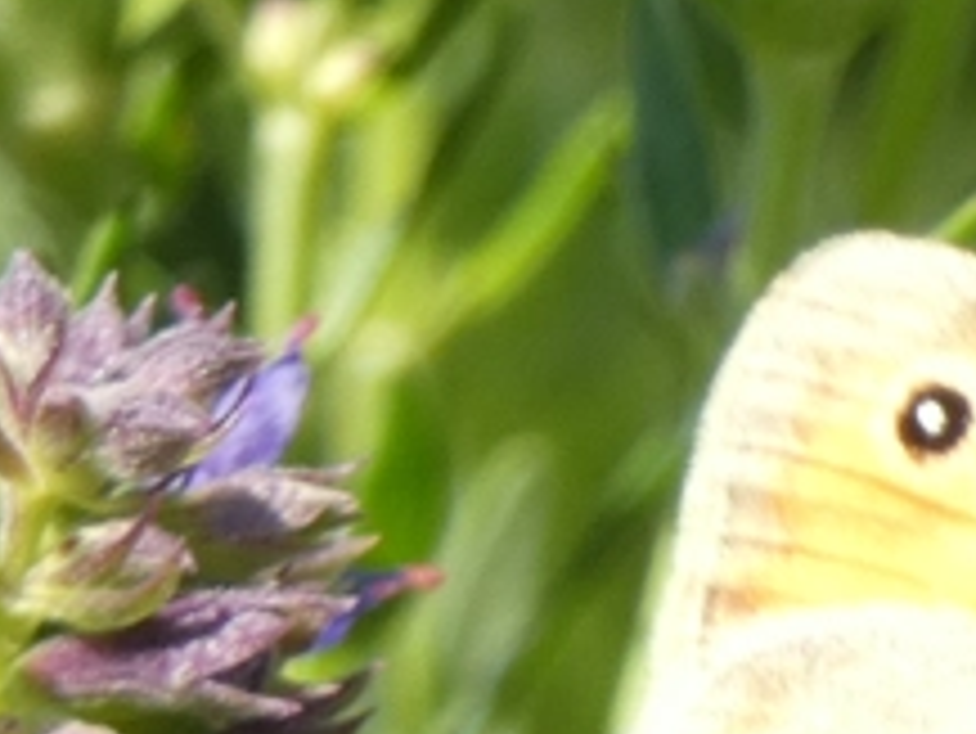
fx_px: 36561
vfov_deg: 1.1
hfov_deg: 1.5
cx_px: 787
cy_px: 941
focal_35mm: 1296
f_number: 5.6
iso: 125
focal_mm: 78.8
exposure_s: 1/100
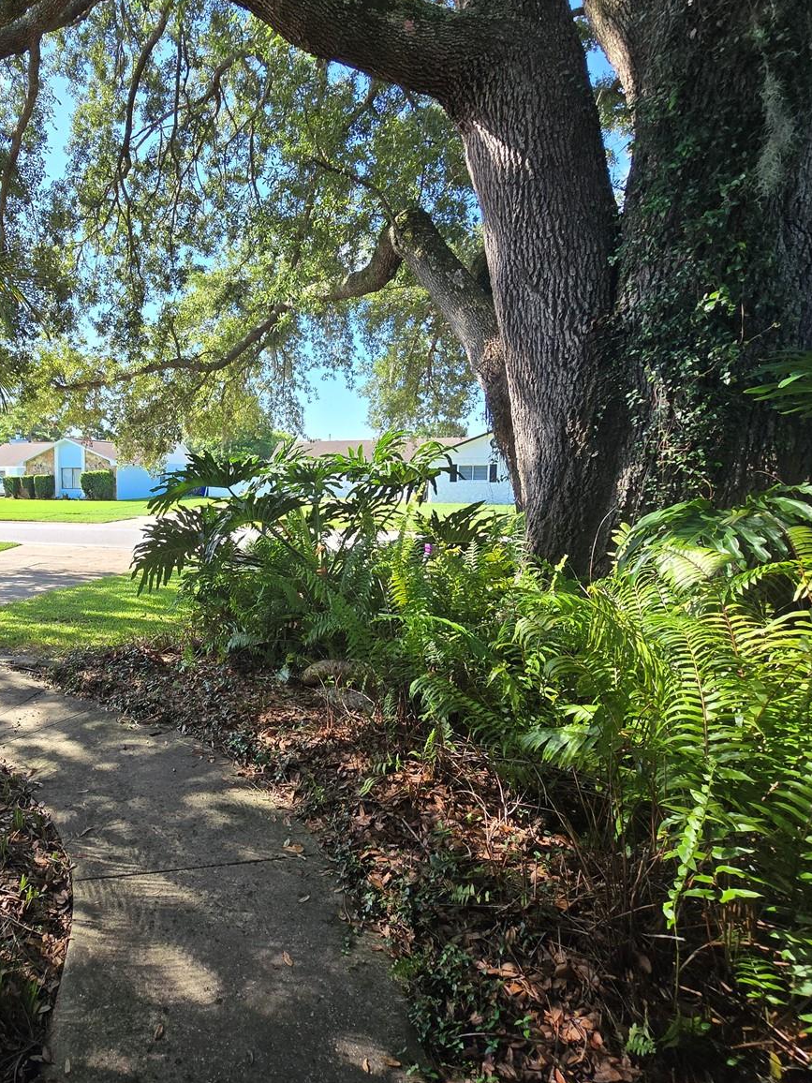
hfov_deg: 65.9
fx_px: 563
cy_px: 524
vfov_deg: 87.7
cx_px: 177
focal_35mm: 18
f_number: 2.2
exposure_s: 1/500
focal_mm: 2.2
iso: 50
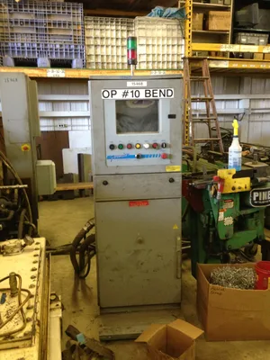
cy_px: 180
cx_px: 135
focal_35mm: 33
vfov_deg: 55.4
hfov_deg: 42.9
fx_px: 343
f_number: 2.4
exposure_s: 1/20
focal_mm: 4.13
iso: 200
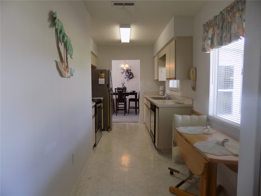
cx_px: 130
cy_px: 98
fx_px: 173
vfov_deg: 58.9
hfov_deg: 73.9
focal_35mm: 23
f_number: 3.1
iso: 100
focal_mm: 4
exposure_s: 1/30
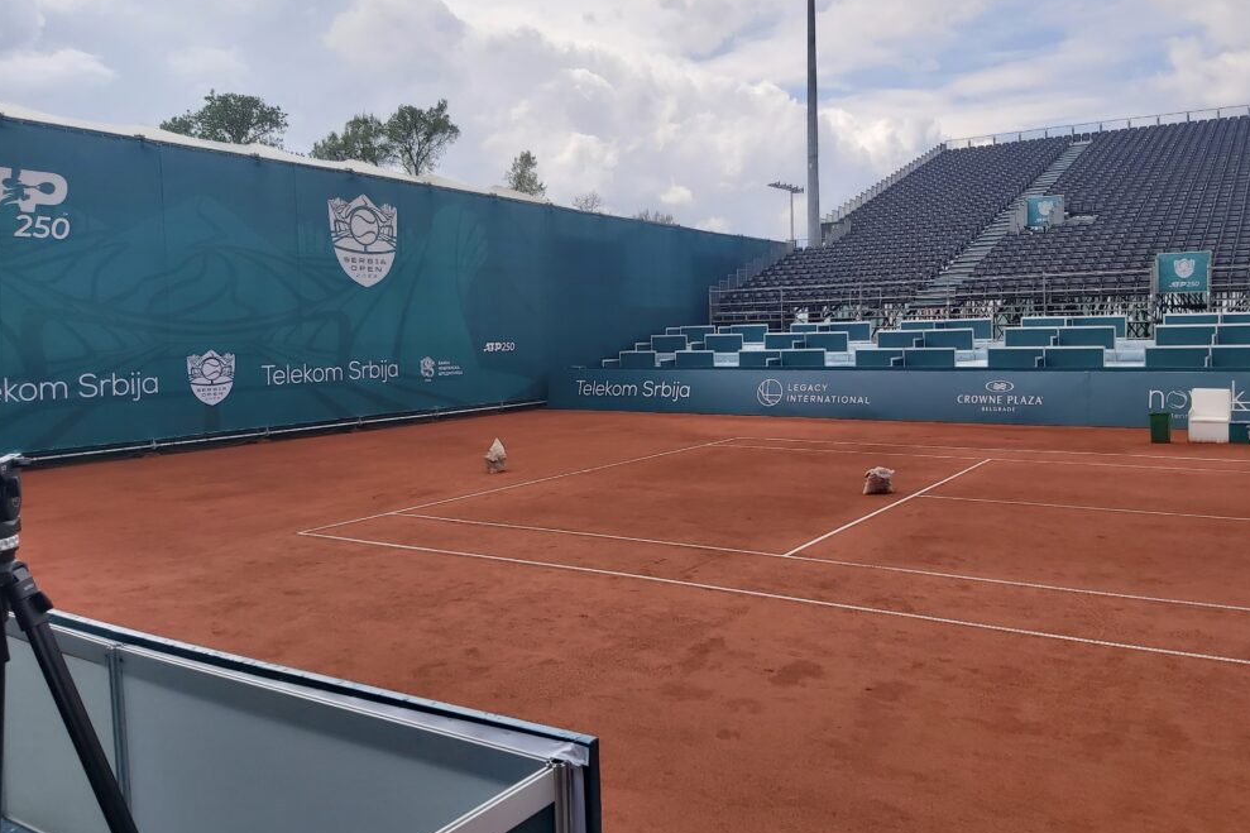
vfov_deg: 46.3
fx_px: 972
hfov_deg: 65.5
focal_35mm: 28
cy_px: 375
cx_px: 640
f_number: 1.7
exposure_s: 1/2237
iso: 64
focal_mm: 3.92
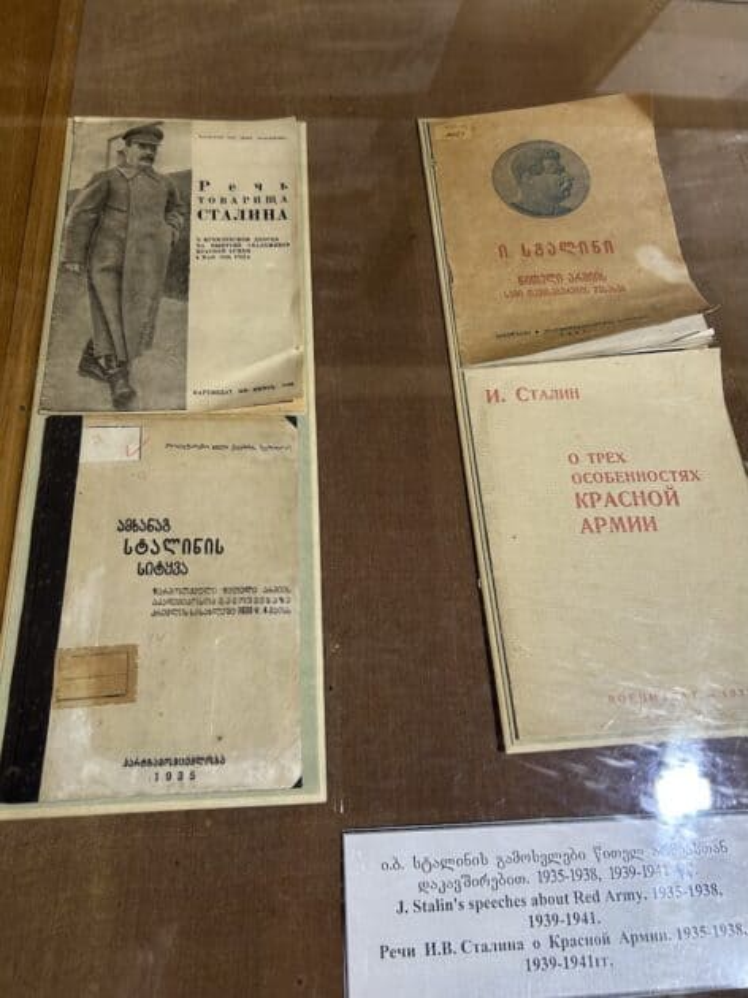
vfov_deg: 67.3
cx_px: 374
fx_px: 750
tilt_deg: -61.0
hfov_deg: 53.0
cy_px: 499
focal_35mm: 26
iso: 200
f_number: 1.5
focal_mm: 5.7
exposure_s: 1/50
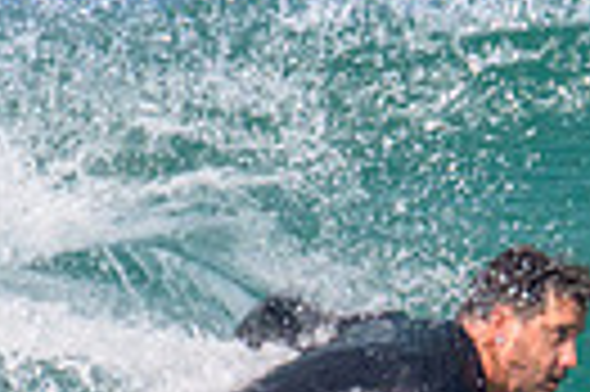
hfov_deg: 0.5
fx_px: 71923
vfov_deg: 0.3
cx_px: 839
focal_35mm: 4394
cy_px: 349
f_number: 11
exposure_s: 1/2000
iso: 900
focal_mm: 800
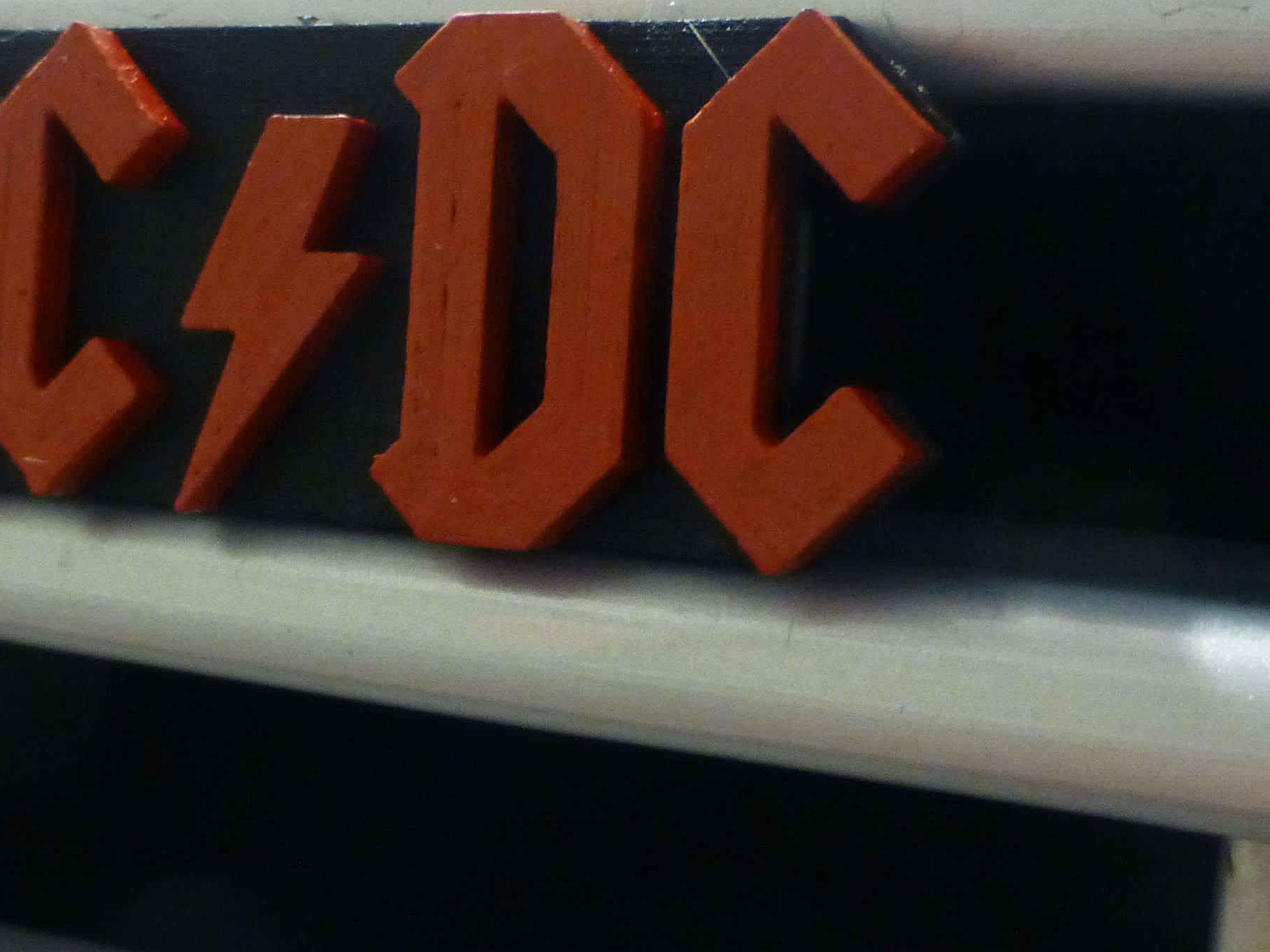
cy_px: 321
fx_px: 2201
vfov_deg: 24.3
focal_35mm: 60
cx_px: 331
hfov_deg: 31.7
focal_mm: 4.3
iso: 400
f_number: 3.3
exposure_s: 1/6
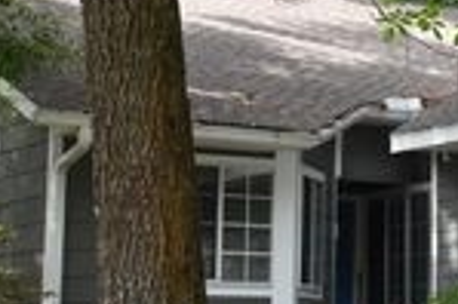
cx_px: 556
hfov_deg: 15.1
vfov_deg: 10.4
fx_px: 1665
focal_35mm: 131
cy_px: 121
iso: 800
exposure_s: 1/160
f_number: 6.3
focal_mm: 26
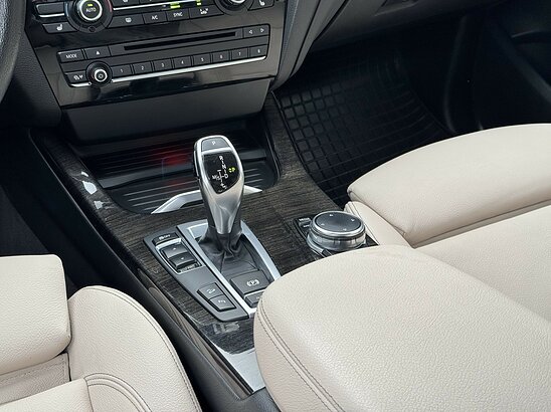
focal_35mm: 48
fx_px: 763
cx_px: 276
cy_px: 206
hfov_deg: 39.7
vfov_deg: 30.2
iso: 125
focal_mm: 6.76
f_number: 1.78
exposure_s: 1/60
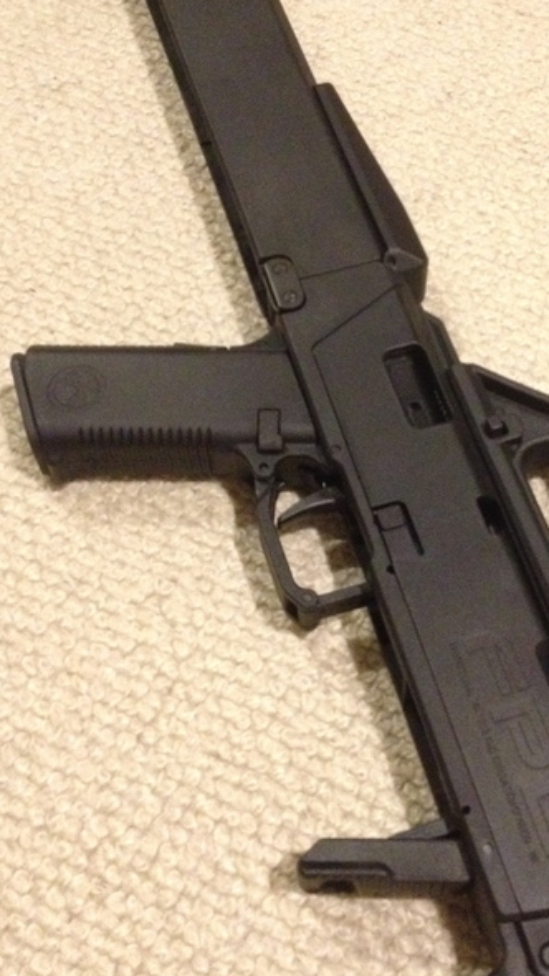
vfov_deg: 41.3
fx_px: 1294
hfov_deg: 23.7
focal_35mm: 50
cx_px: 410
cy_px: 456
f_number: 2.4
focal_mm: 4.28
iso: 640
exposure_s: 1/15
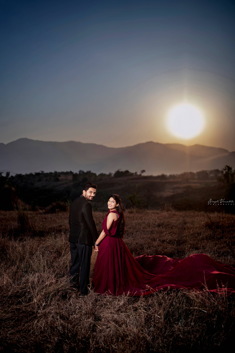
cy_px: 180
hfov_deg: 36.9
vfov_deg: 53.1
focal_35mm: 36
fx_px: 352
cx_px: 121
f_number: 1.4
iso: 100
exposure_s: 1/5000
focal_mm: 35
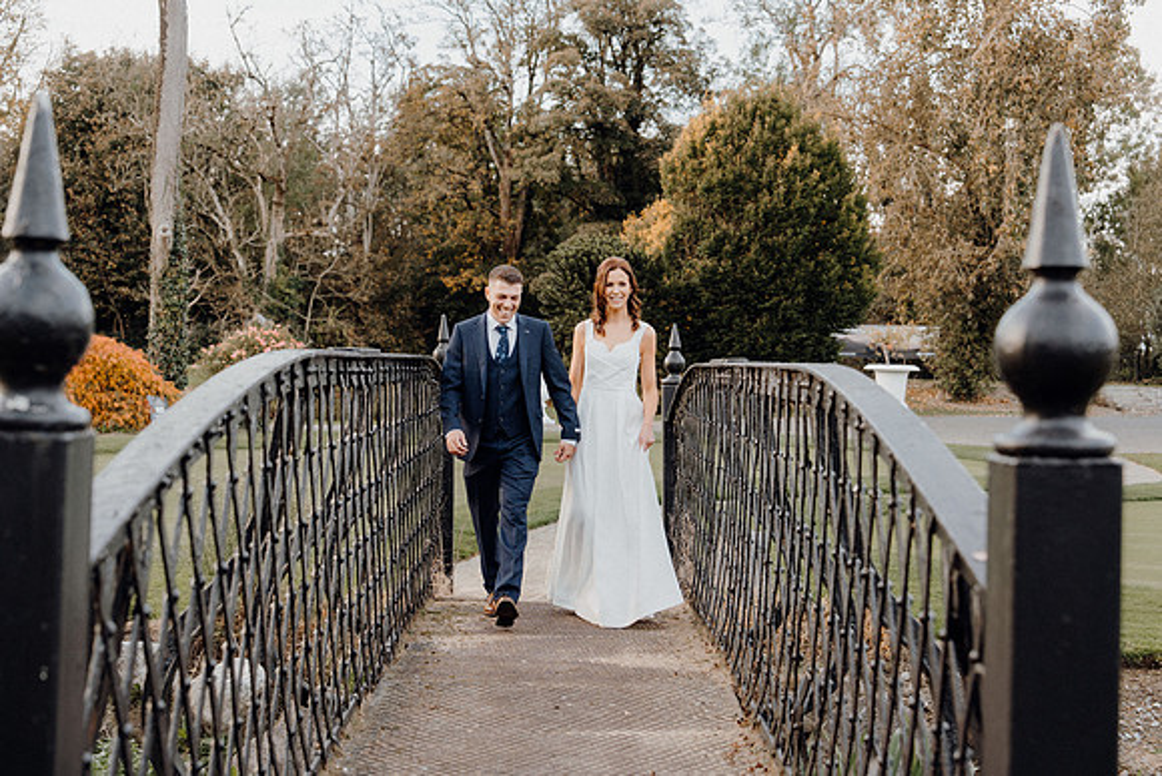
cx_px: 581
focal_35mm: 51
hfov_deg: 38.9
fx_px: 1646
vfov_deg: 26.5
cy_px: 388
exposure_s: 1/400
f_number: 3.5
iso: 640
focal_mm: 51
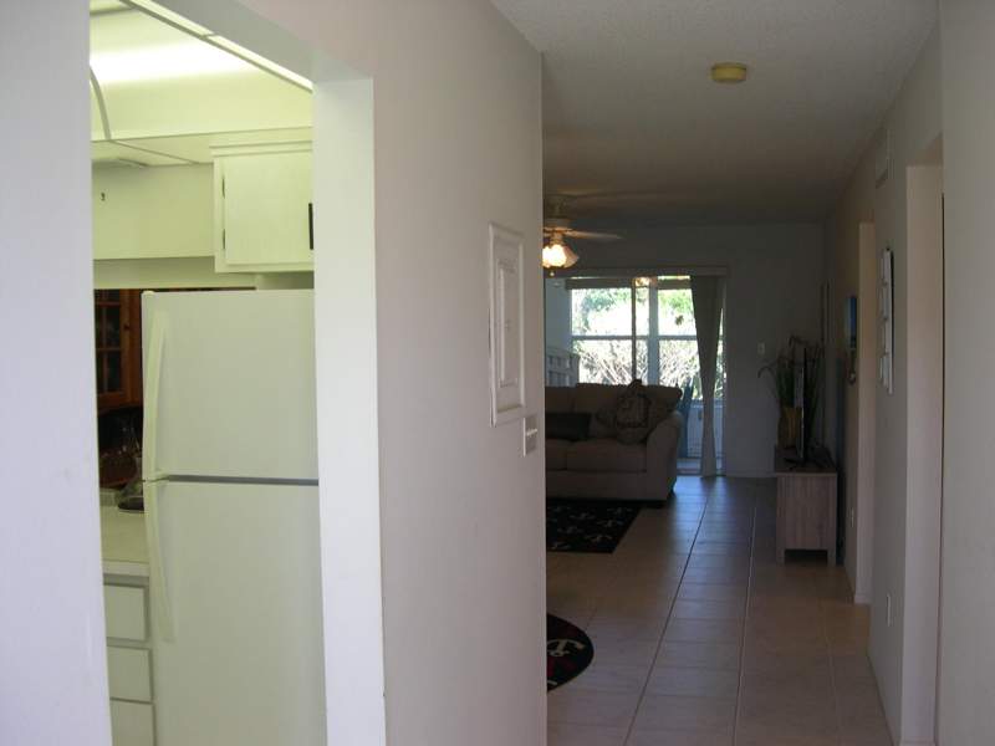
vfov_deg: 37.7
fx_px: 1092
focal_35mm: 38
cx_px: 498
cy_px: 373
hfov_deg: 49.0
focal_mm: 8
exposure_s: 1/50.9
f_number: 2.8
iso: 100
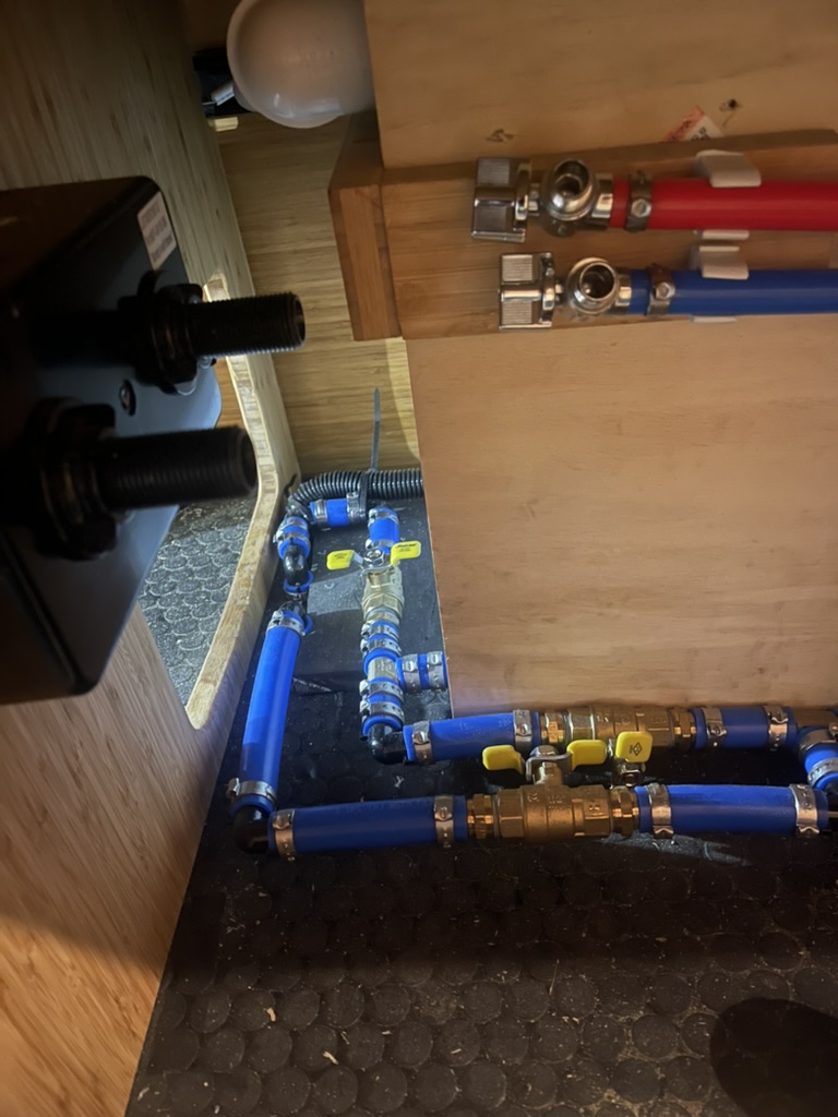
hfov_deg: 53.1
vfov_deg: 67.3
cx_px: 419
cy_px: 558
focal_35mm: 26
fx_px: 839
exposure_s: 1/9
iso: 1000
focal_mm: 5.1
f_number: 1.6
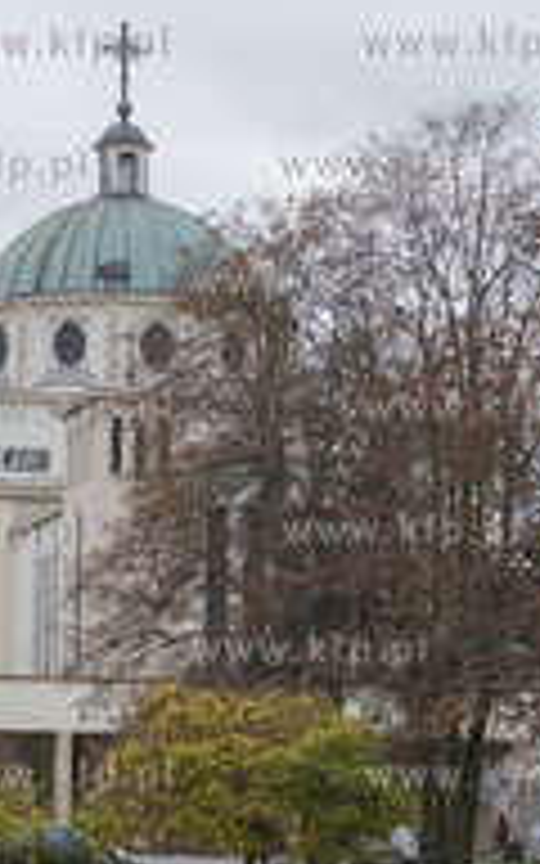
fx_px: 3744
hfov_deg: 8.2
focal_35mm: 159
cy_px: 470
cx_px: 212
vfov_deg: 13.2
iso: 400
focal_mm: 75
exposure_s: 1/400
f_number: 4.5
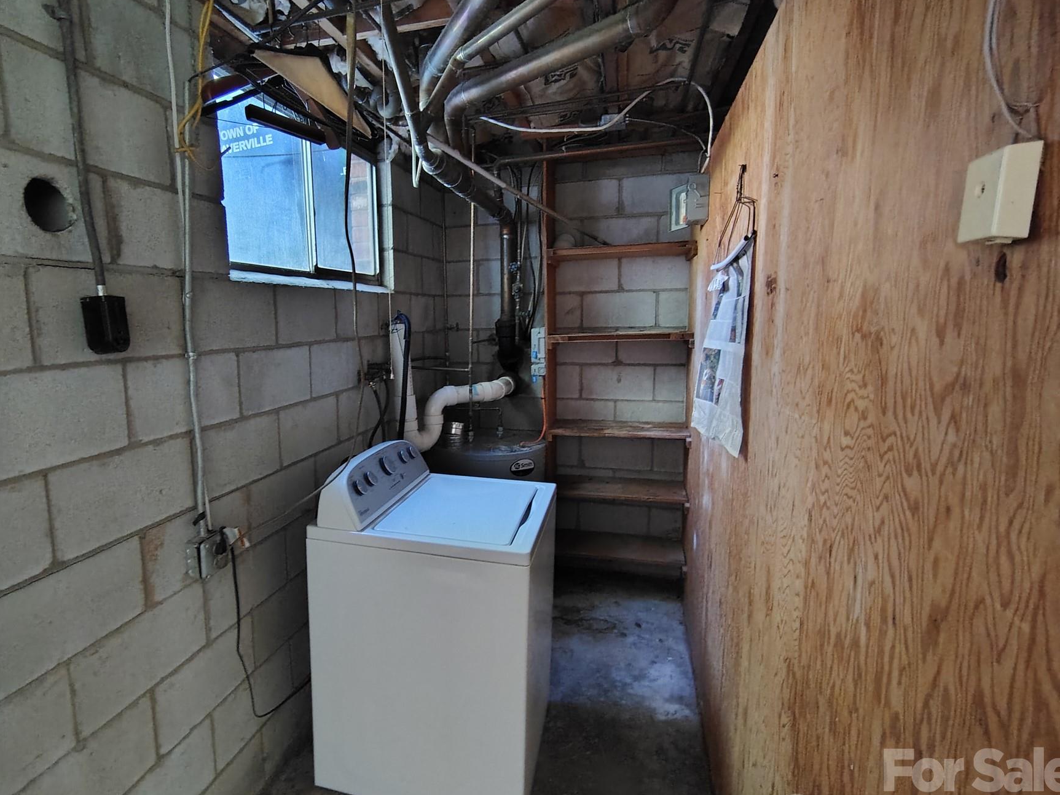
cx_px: 450
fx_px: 582
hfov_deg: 84.1
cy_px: 397
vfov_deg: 68.7
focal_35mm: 19
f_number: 2.2
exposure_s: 1/20
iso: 1792
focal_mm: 2.13
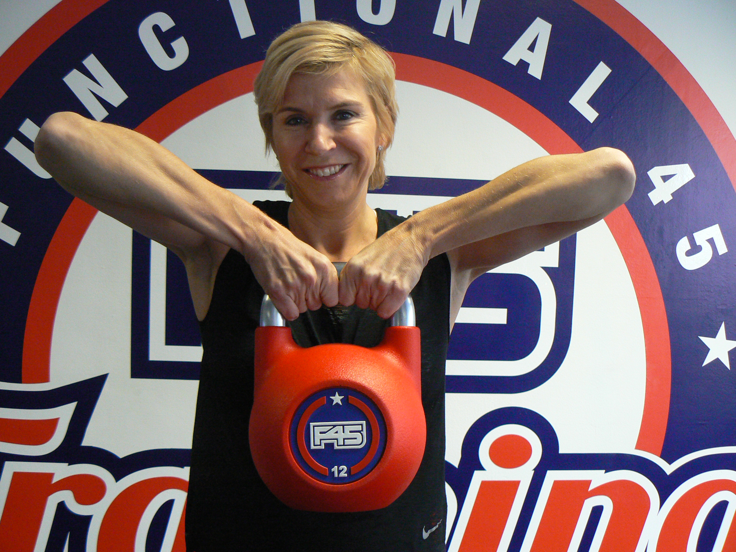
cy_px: 276
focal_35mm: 36
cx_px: 368
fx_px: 765
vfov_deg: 39.7
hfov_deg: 51.4
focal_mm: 6
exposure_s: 1/25
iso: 200
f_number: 2.8
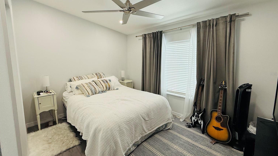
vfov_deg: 67.0
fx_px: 118
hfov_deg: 99.4
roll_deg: +0.1
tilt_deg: -4.9
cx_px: 142
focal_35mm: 16
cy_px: 74
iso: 64
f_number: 2.2
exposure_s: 1/112
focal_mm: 2.22
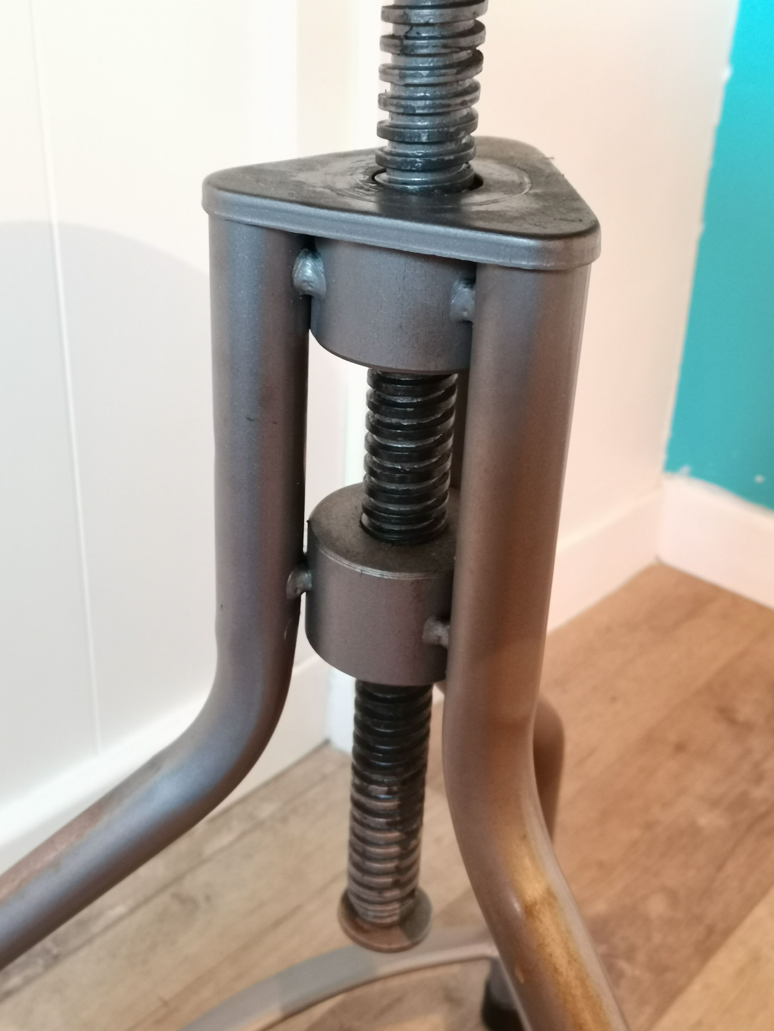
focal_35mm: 41
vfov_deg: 45.8
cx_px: 387
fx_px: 1222
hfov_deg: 35.1
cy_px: 516
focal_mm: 4.75
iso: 320
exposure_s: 1/33.3
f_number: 1.8
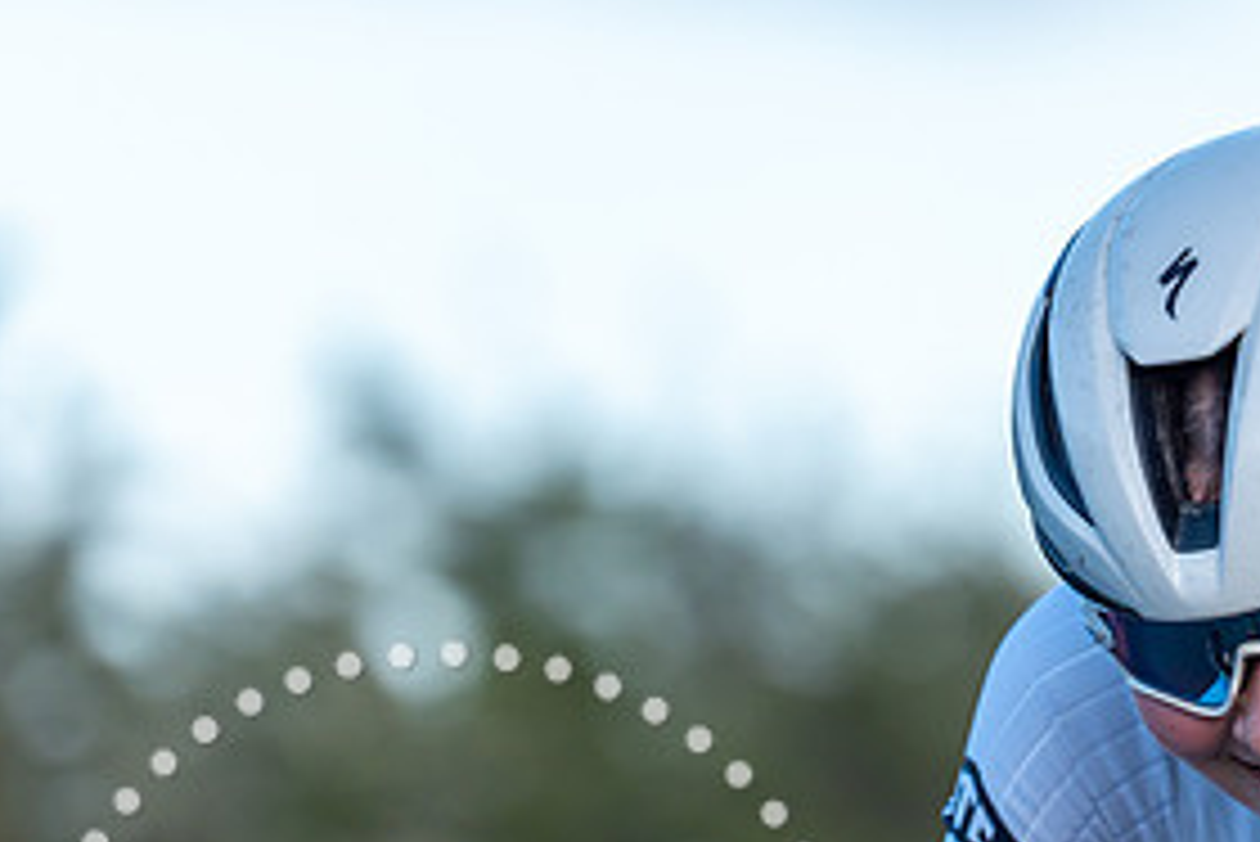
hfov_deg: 4.0
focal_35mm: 508
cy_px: 639
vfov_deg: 2.7
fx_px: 17788
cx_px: 1446
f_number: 3.5
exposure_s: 1/1000
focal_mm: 200
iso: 160
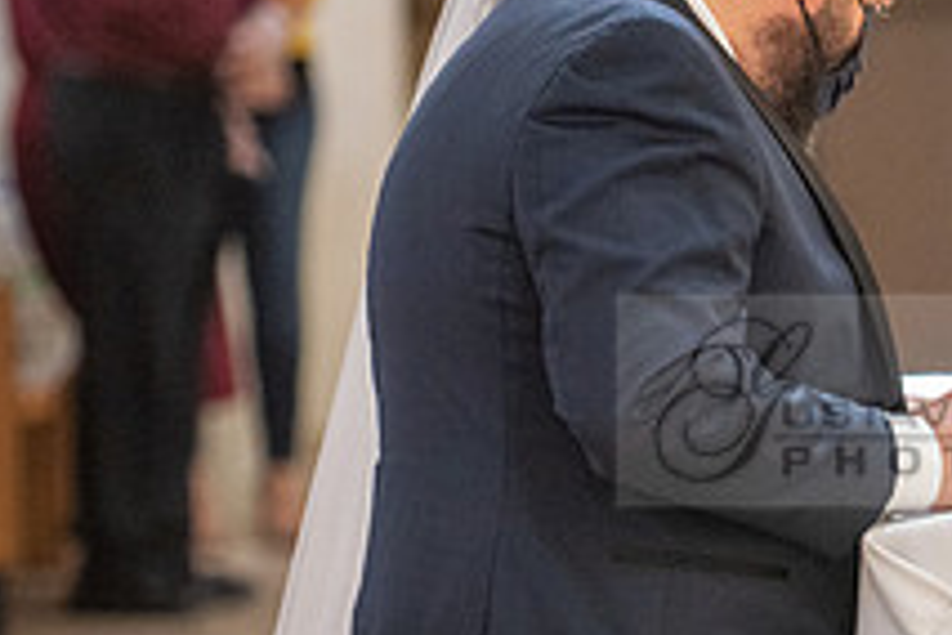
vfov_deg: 3.4
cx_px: 1006
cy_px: 400
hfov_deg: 5.0
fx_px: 10815
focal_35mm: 409
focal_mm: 150
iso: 2000
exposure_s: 1/160
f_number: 2.8
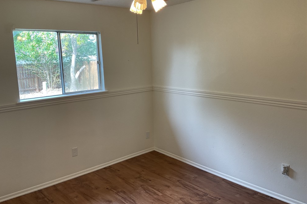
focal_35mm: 31
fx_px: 264
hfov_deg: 60.3
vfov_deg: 42.3
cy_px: 91
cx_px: 149
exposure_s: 1/120
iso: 64
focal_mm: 3
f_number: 1.8
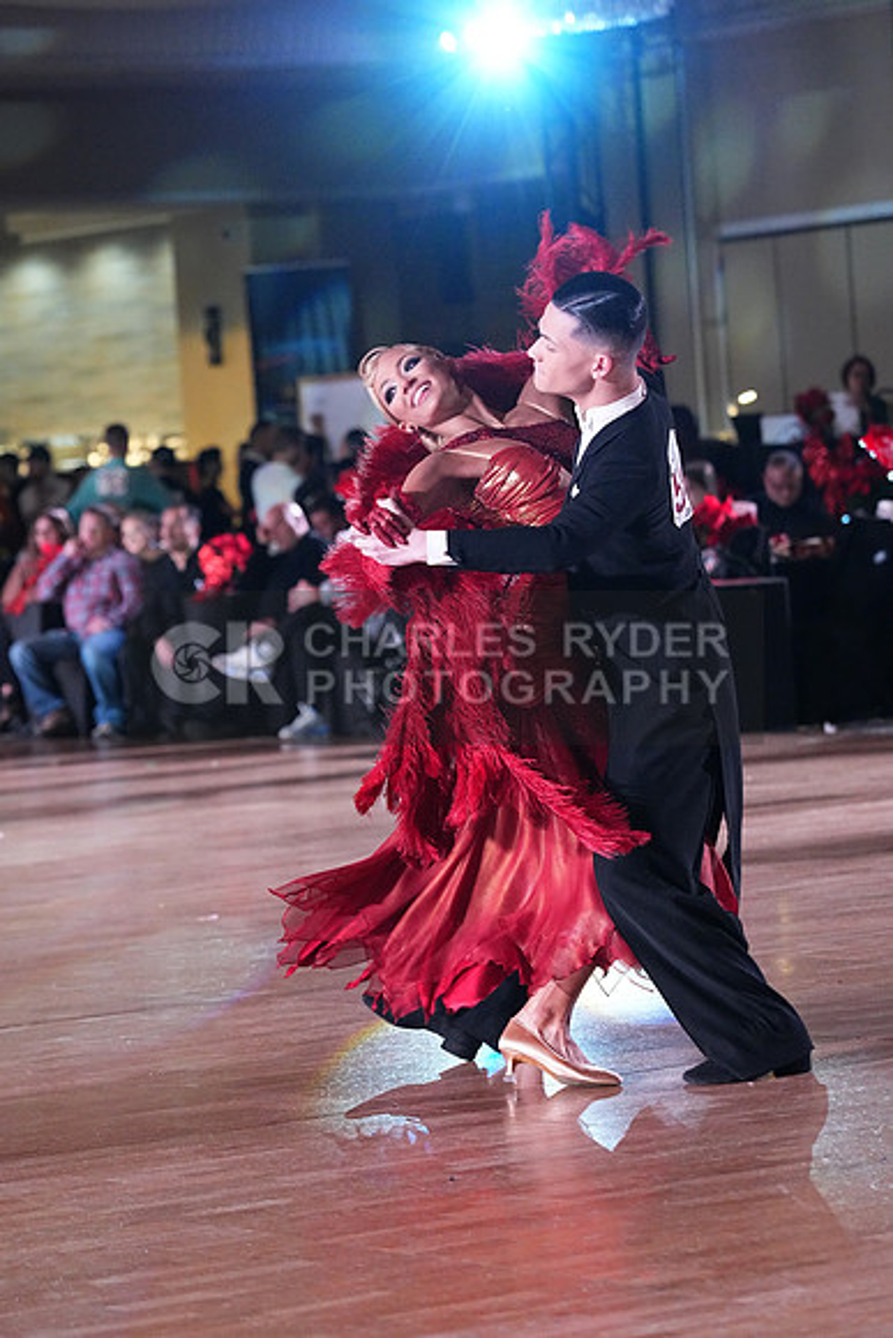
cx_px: 446
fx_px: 5020
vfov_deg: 15.2
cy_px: 669
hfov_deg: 10.2
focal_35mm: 135
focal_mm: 135
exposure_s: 1/400
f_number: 5
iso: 10000
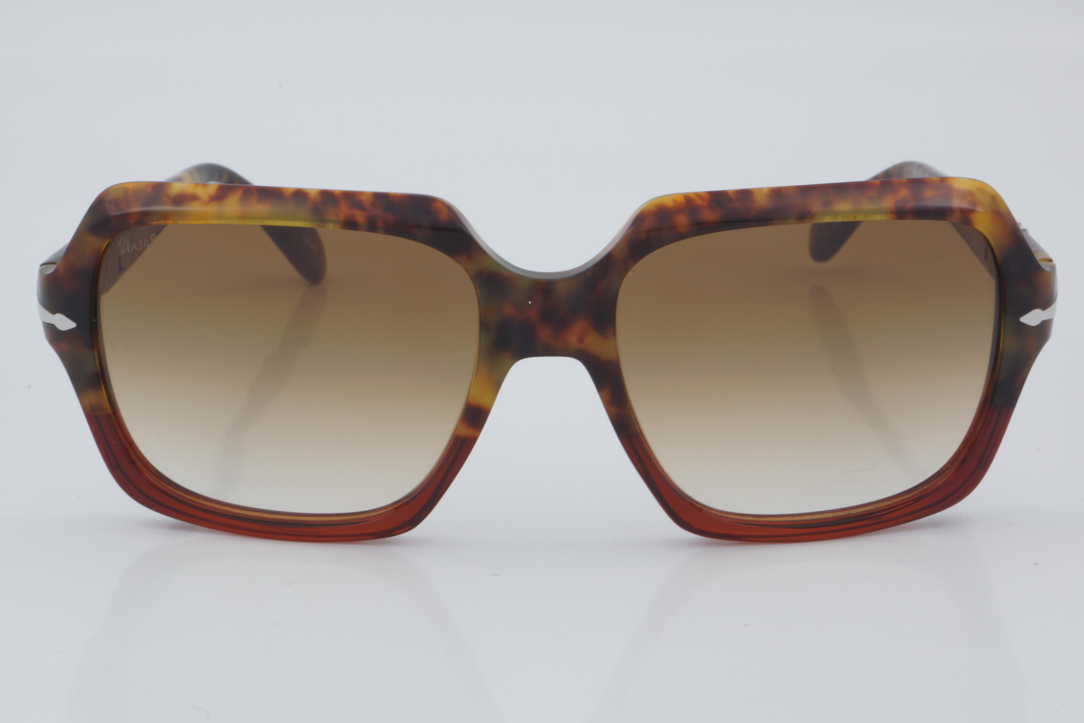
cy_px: 362
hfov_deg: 24.6
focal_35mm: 82
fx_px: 2484
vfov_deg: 16.6
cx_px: 542
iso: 100
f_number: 32
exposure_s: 1/4
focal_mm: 55
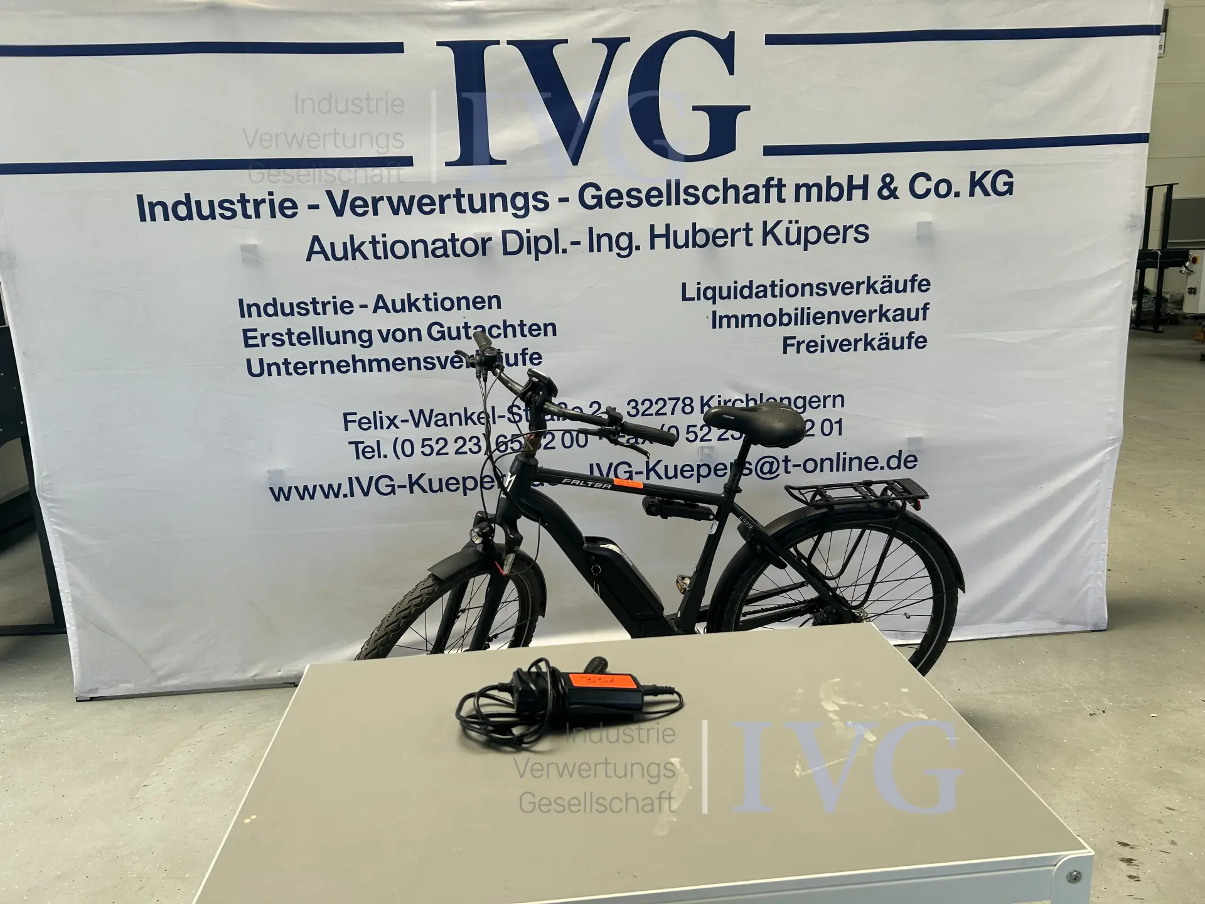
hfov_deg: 67.3
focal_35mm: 26
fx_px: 905
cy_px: 452
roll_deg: +2.4
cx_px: 602
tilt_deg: -14.2
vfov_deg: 53.1
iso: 40
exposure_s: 1/201
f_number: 1.5
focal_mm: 5.7
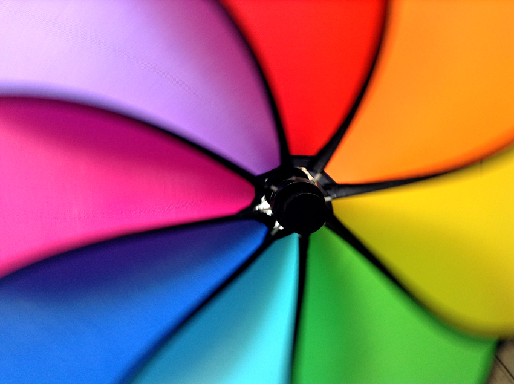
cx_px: 257
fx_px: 489
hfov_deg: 55.4
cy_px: 192
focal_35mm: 33
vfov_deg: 42.8
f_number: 2.4
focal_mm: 3.3
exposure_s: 1/134
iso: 32
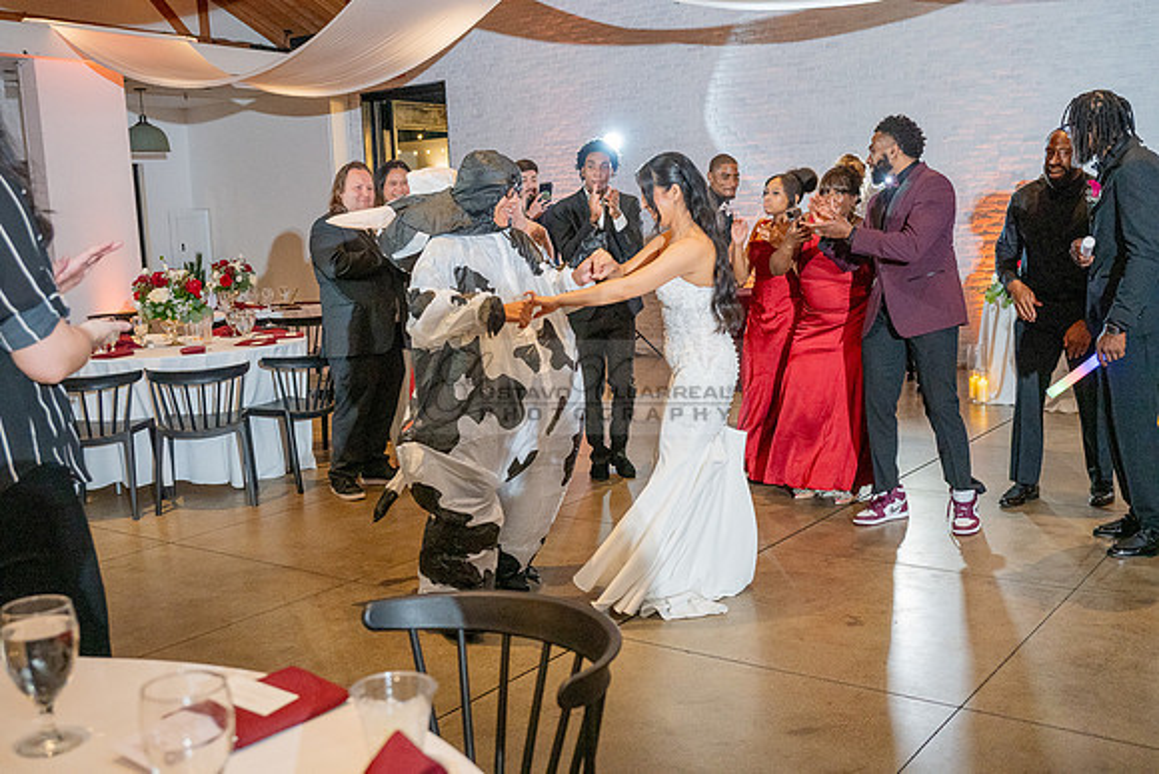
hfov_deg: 51.9
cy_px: 387
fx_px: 1191
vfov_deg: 36.0
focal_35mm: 37
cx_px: 580
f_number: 4
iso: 3200
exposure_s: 1/200
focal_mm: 37
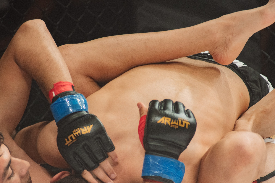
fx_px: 2644
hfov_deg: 6.0
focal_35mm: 346
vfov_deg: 4.0
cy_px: 148
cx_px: 123
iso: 1250
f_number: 4
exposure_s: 1/400
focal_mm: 200
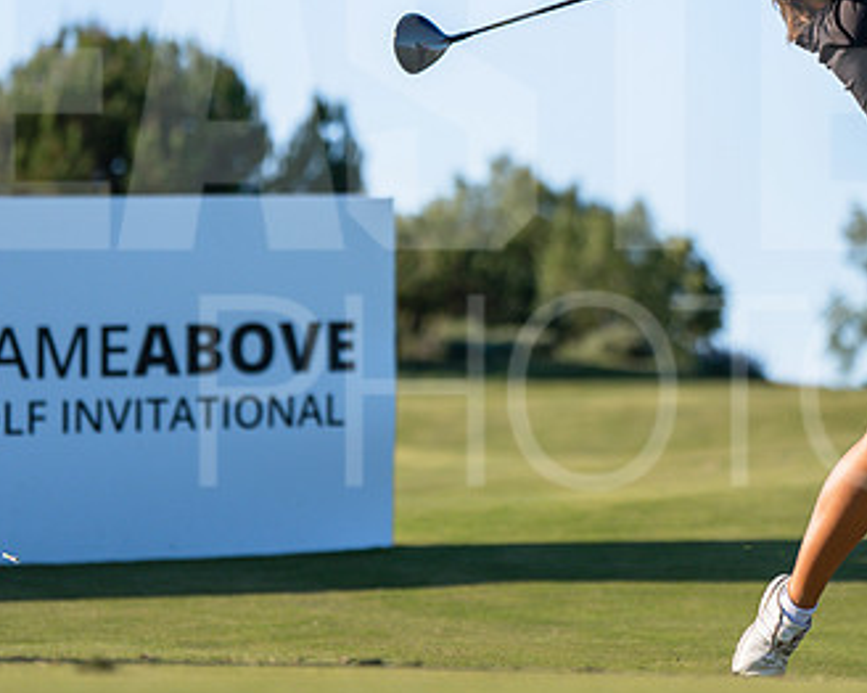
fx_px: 5821
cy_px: 205
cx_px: 741
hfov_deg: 8.5
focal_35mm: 227
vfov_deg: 6.8
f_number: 2.8
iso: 160
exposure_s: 1/3200
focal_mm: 110
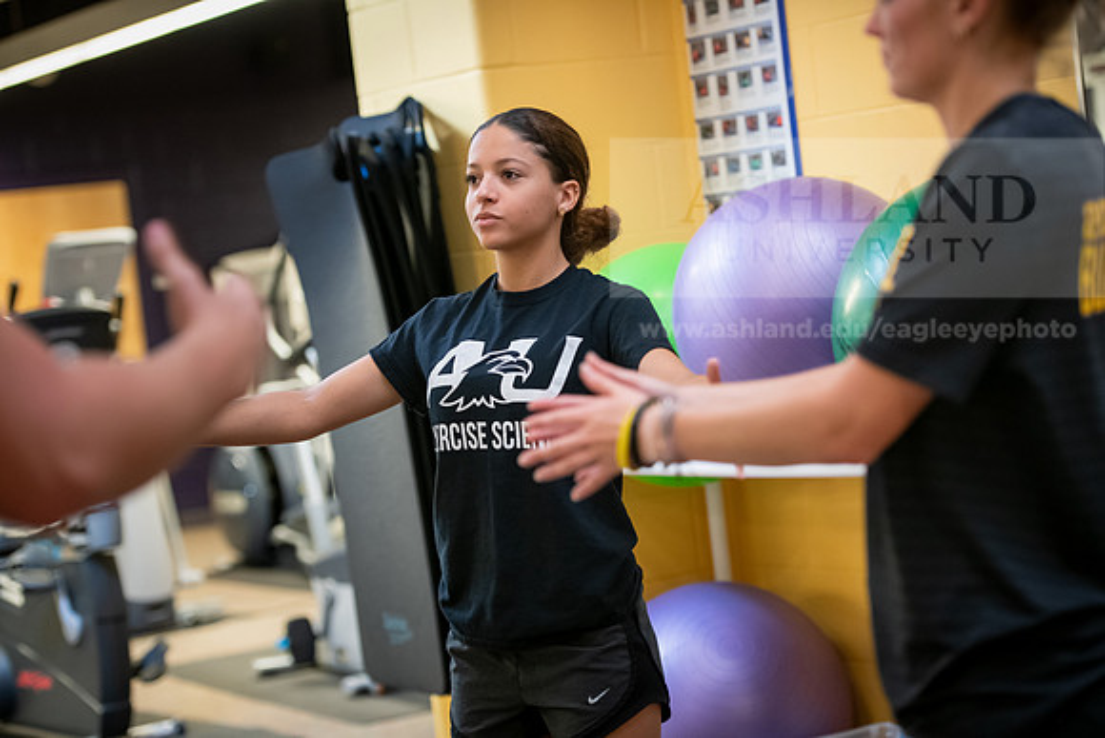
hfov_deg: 22.1
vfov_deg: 14.9
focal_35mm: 92
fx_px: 2824
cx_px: 552
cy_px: 369
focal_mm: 92
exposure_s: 1/160
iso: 2000
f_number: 2.8
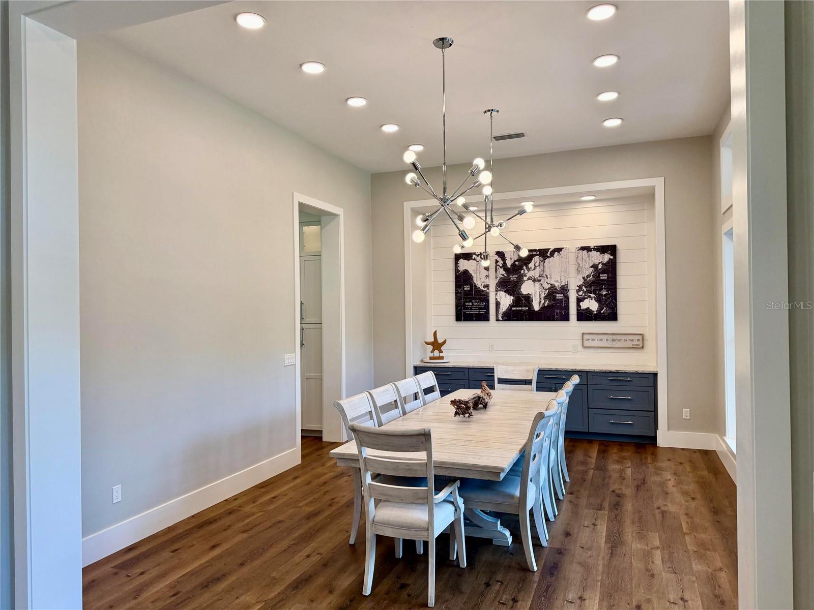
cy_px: 305
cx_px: 407
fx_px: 564
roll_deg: +0.2
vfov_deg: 56.8
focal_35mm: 24
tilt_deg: +0.0
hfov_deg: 71.6
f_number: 1.78
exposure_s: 1/220
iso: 160
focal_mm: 6.76
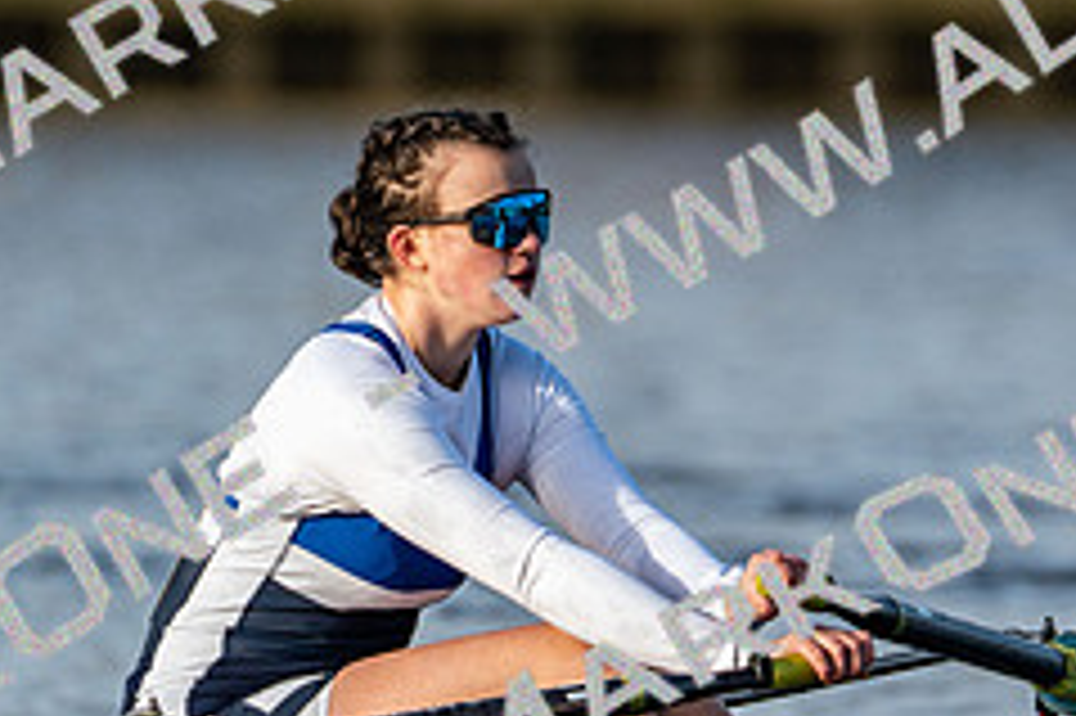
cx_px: 1049
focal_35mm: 1458
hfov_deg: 1.4
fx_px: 43547
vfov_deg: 0.9
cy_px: 367
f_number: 6.3
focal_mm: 600
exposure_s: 1/2000
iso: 640
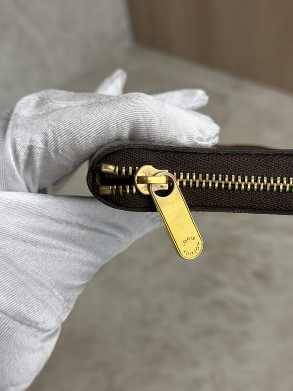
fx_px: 542
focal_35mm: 48
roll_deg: +9.5
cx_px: 146
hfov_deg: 30.3
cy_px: 196
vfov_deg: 39.7
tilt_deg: -40.5
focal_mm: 6.76
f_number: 1.78
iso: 64
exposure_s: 1/363
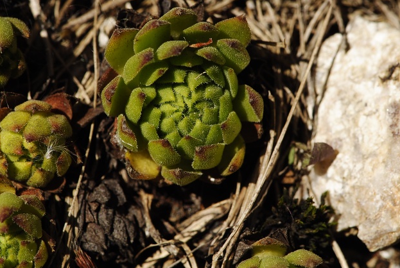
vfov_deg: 8.4
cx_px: 206
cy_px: 108
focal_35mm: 164
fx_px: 1822
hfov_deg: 12.5
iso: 100
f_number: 11
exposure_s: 1/160
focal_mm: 85
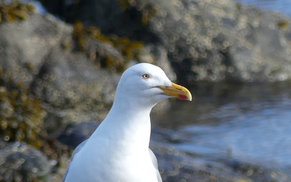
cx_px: 147
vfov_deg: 1.0
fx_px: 10222
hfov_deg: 1.6
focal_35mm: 1289
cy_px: 92
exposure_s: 1/400
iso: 100
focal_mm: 108
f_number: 4
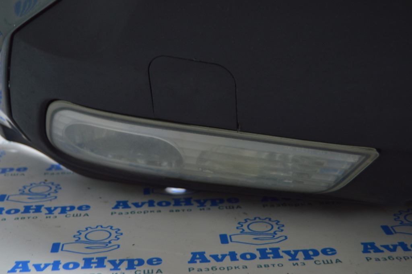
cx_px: 206
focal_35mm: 63
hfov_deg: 31.9
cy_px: 137
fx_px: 720
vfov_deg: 21.5
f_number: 5.6
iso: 400
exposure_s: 1/20
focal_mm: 42
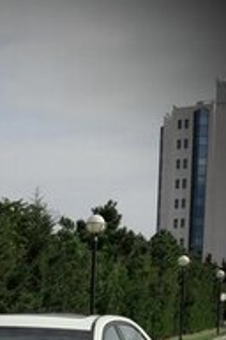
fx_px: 709
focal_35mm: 75
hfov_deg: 17.7
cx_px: 0
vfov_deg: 24.7
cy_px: 398
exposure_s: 1/2304
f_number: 1.9
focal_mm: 3.7
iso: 40
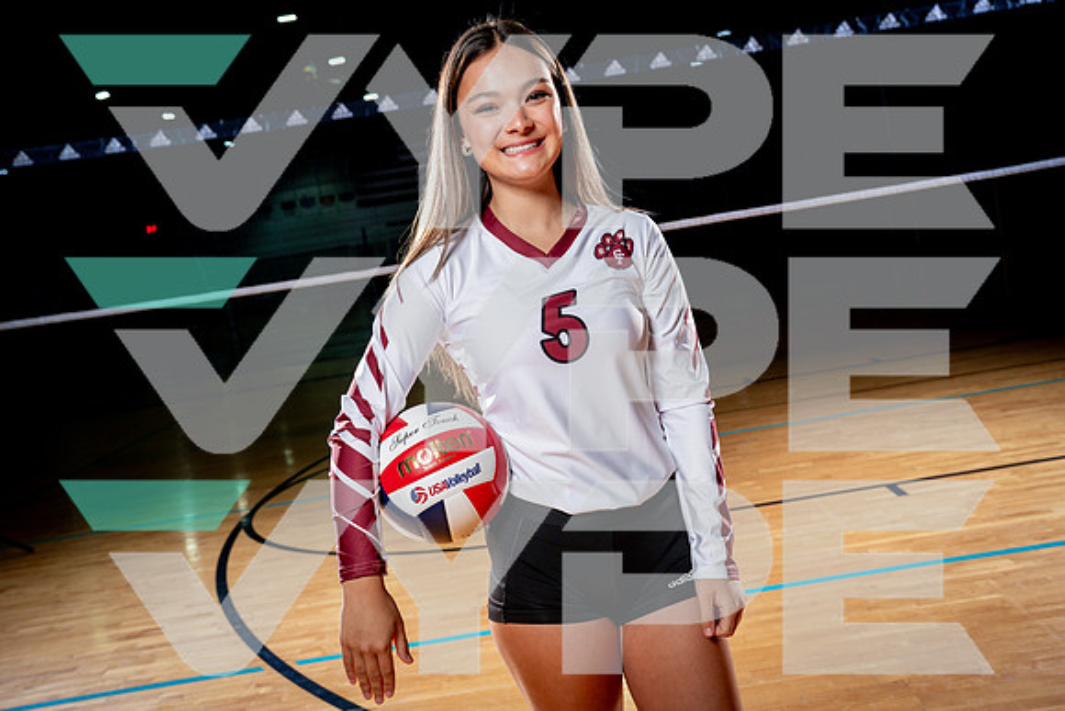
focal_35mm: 41
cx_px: 557
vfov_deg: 32.9
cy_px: 373
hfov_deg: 47.8
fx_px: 1201
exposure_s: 1/250
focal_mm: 38
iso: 250
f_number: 5.6
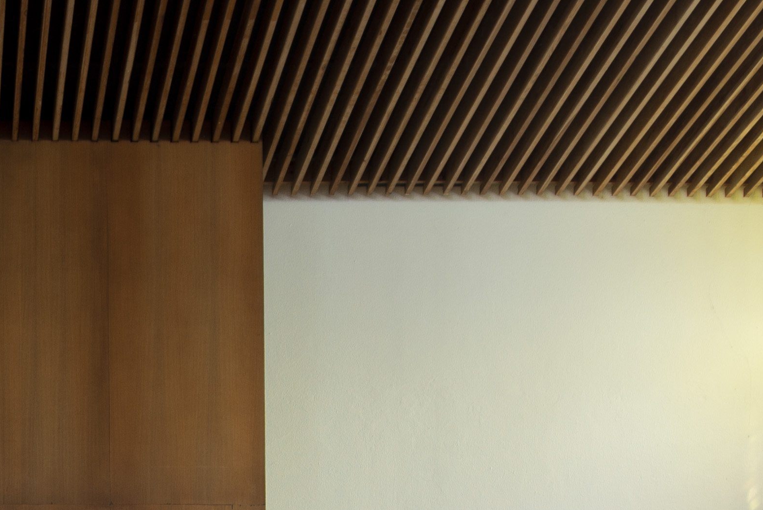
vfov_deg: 16.5
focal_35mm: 69
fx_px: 1463
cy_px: 923
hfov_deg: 27.3
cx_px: -26
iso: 100
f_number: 2.8
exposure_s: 1/15
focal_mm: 18
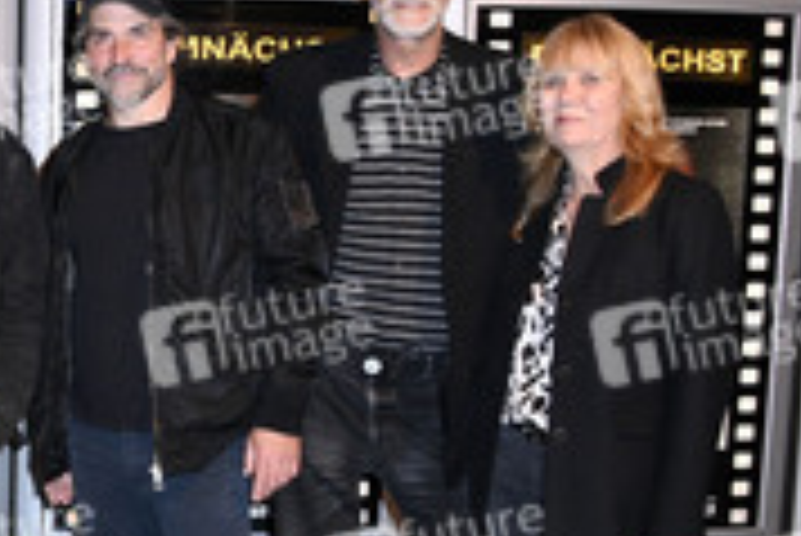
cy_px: 446
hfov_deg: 23.2
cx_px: -133
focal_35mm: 81
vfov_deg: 16.7
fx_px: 1804
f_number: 5.6
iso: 3200
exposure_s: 1/250
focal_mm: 32
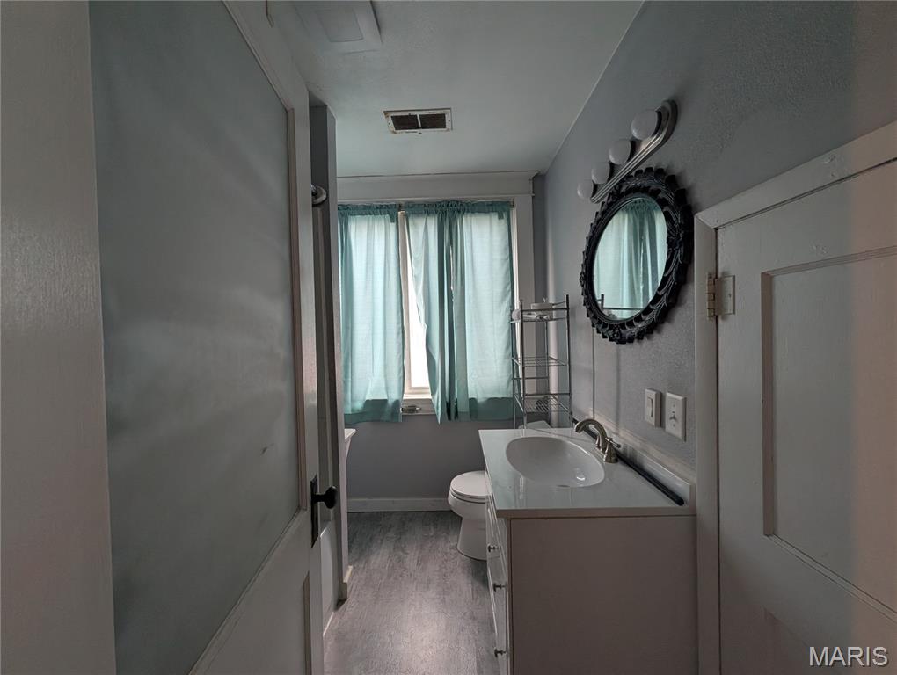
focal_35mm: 12
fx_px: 311
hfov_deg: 110.5
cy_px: 338
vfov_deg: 94.6
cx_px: 448
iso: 181
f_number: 1.7
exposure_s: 1/120
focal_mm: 2.02
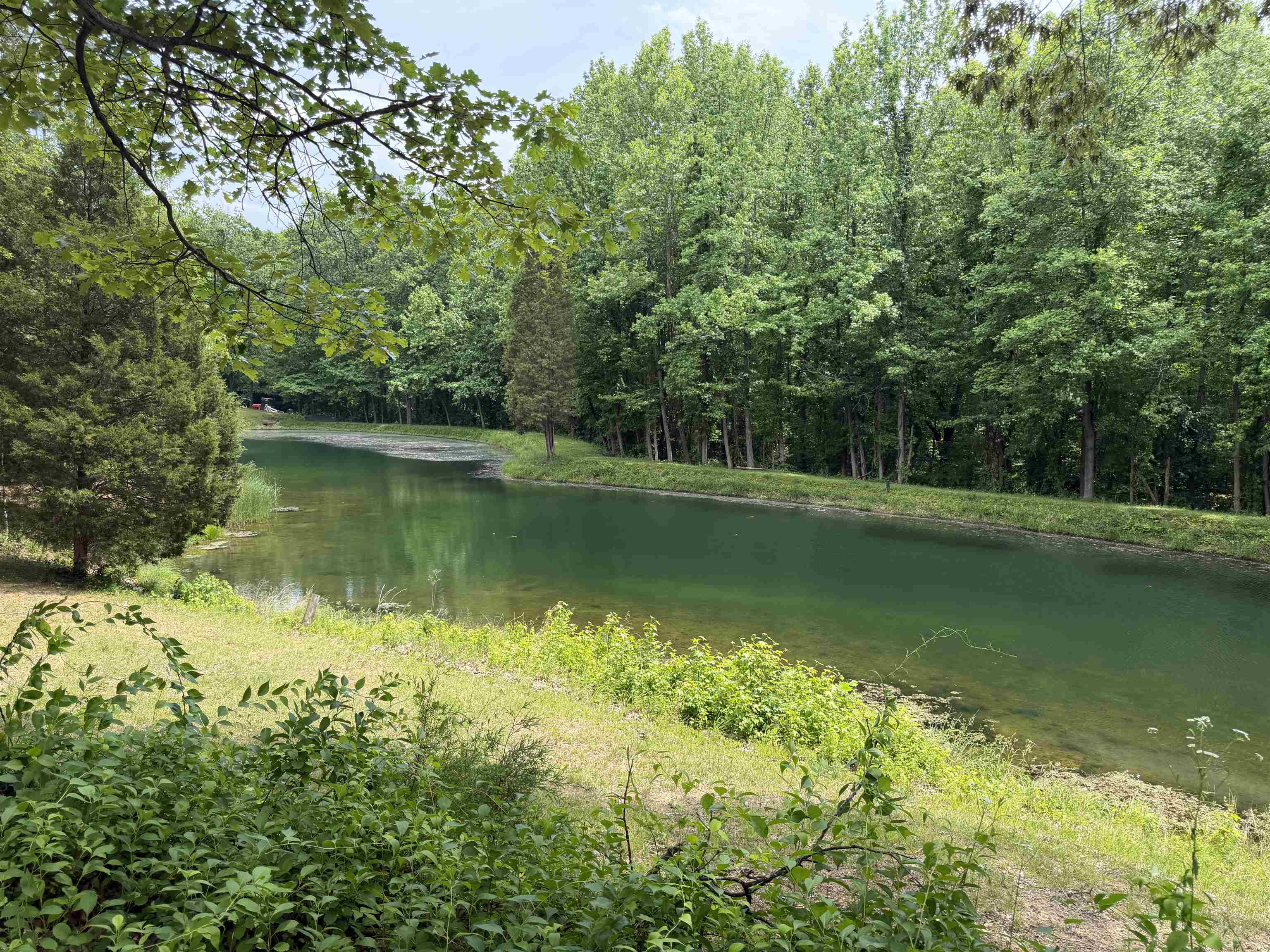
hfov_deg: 71.6
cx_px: 635
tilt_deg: -6.0
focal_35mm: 24
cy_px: 476
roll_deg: -0.9
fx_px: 881
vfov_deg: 56.8
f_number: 1.78
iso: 100
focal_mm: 6.76
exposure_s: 1/1410
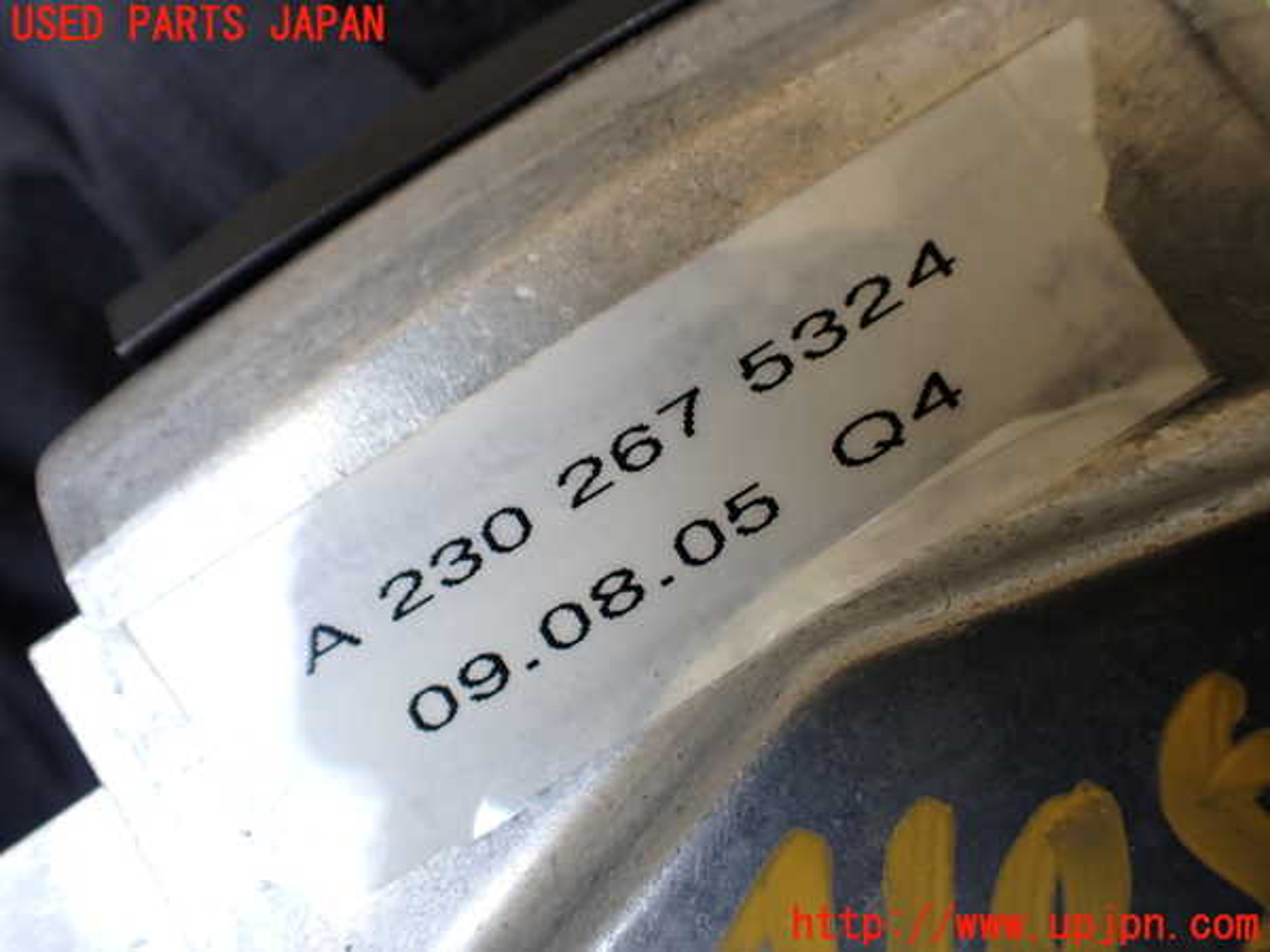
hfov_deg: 60.0
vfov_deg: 46.8
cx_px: 635
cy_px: 476
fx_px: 1101
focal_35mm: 30
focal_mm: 5.4
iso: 125
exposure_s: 1/125
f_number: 2.3
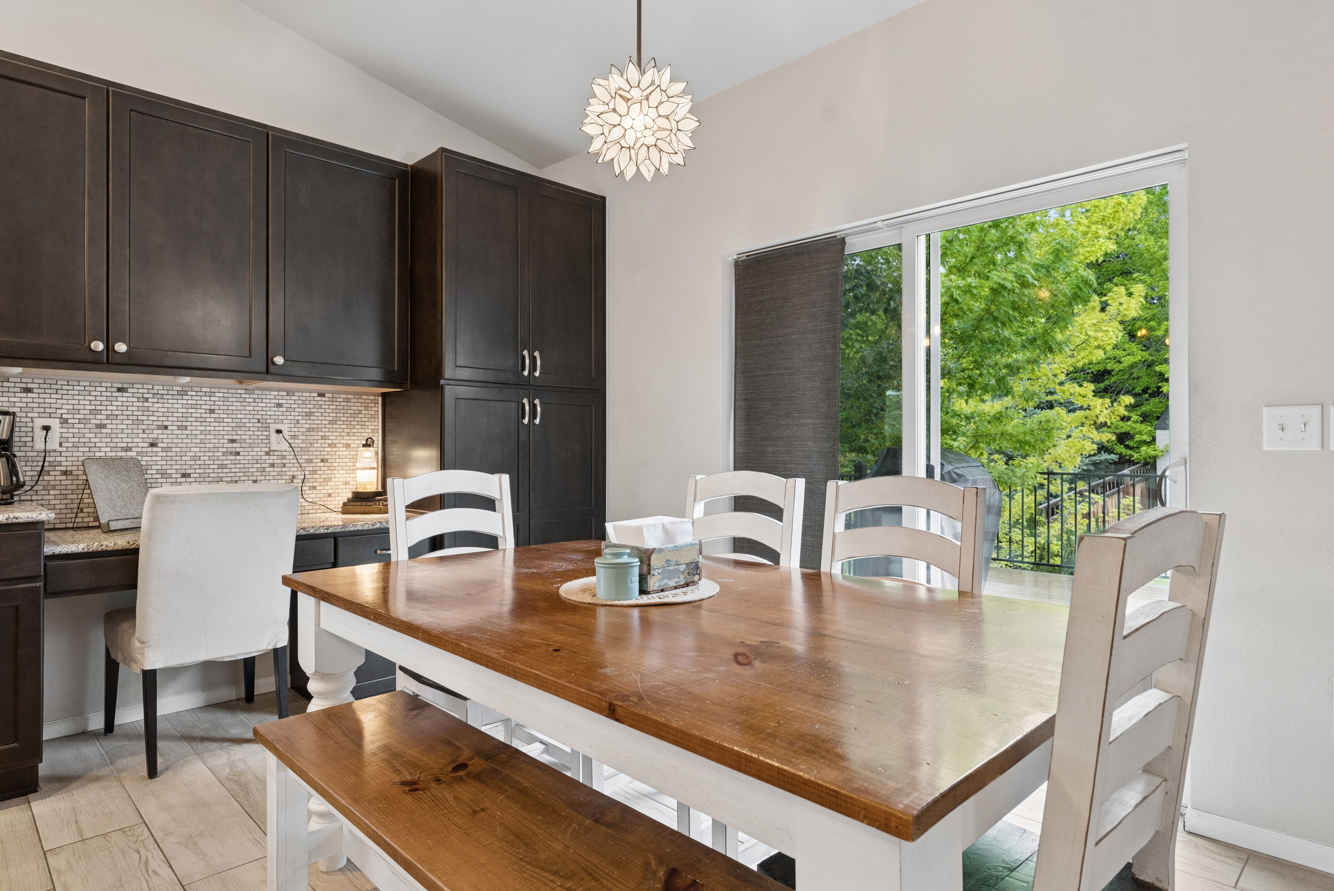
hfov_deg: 83.9
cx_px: 667
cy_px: 446
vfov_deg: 62.0
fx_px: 741
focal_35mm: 20
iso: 800
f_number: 8
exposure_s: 1/20
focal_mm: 20
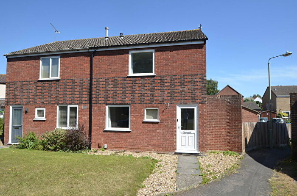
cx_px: 148
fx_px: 173
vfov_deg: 59.2
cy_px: 98
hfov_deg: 81.3
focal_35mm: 21
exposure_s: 1/250
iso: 125
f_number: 8
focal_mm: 14
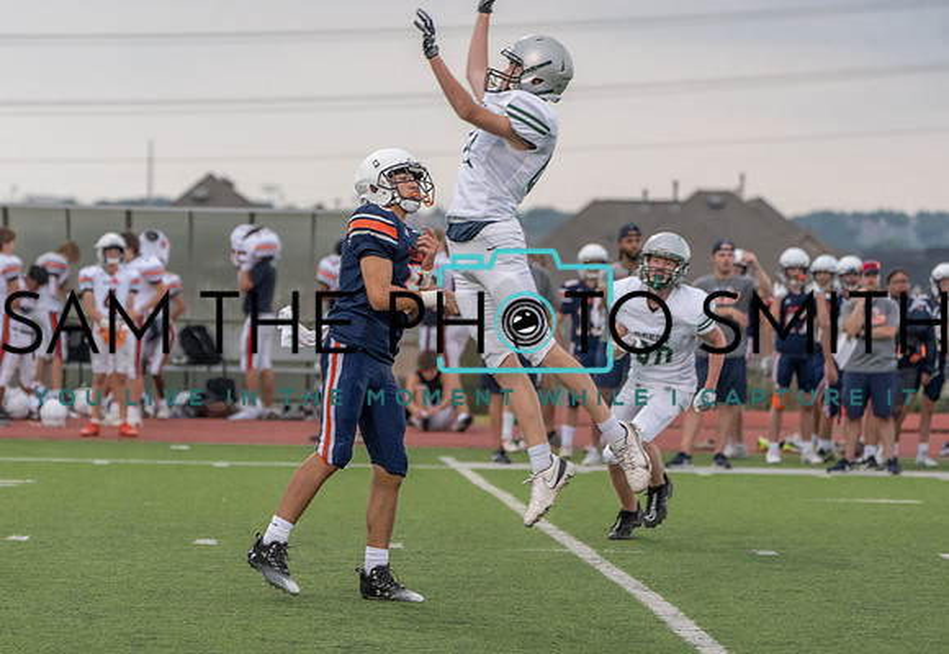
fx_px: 6467
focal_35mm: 243
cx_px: 361
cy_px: 392
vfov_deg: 5.8
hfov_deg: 8.4
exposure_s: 1/1000
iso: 2500
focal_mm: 198
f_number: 5.6
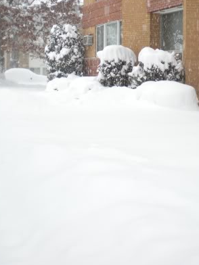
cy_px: 68
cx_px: 131
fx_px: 475
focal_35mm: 62
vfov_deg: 30.7
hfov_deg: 23.6
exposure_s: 1/140
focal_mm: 6.3
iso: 64
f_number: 3.1
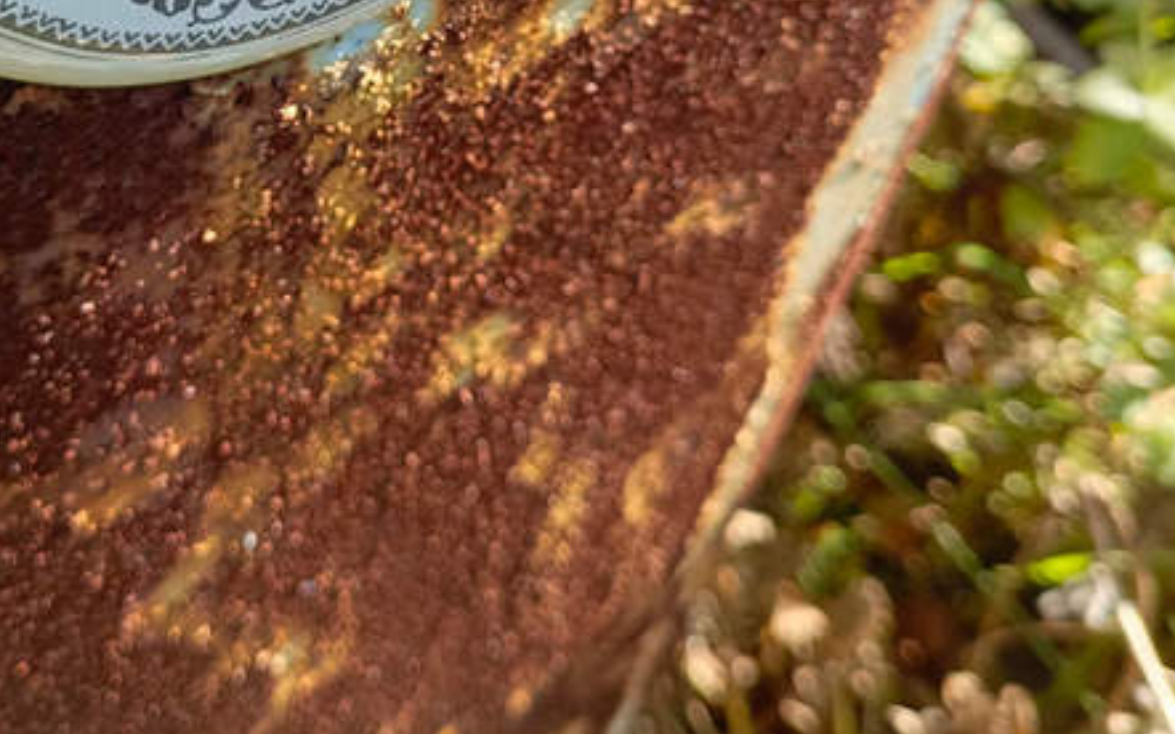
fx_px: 1537
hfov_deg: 41.3
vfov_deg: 25.6
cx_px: 399
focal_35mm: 48
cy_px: 8
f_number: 1.69
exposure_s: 1/109
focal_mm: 4.76
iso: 112
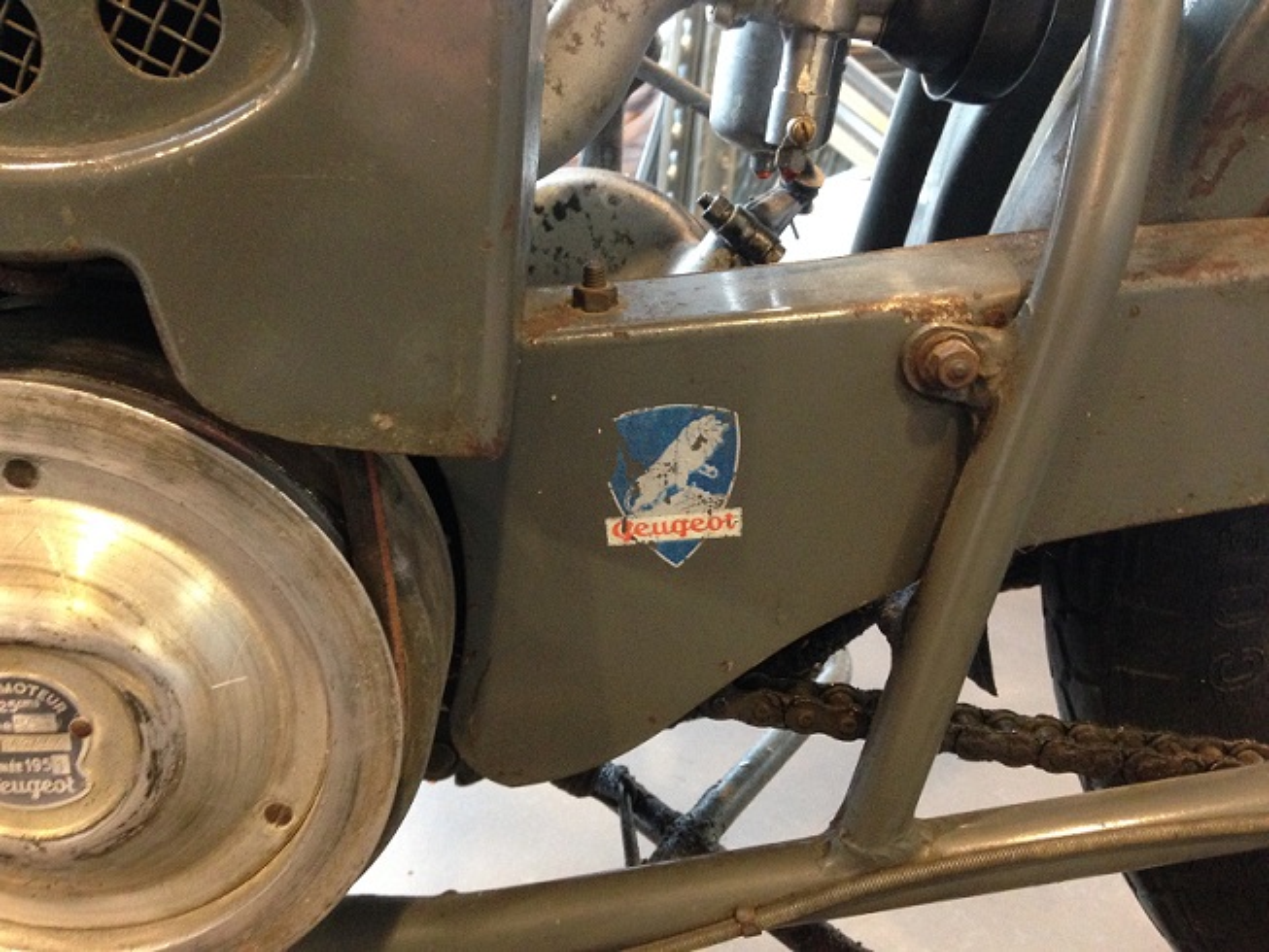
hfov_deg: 55.3
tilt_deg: -23.1
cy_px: 476
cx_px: 634
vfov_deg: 43.0
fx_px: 1210
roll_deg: -4.8
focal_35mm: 33
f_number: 2.4
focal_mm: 4.12
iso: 320
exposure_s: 1/20
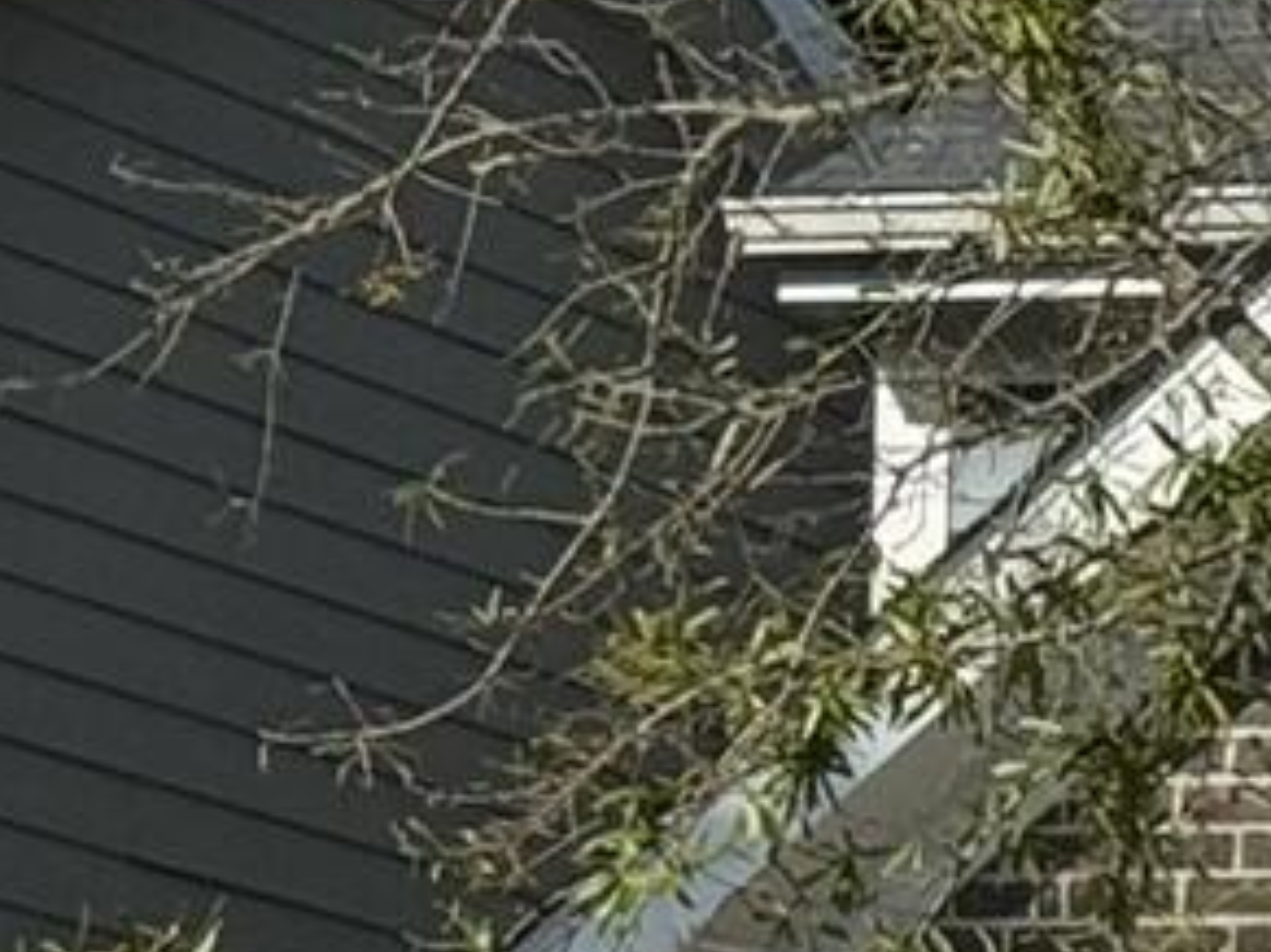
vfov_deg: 4.3
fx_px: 12405
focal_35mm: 338
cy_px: 1891
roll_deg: -0.8
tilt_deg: +4.4
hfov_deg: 5.4
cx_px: 4311
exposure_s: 1/7092
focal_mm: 6.76
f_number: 1.78
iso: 64
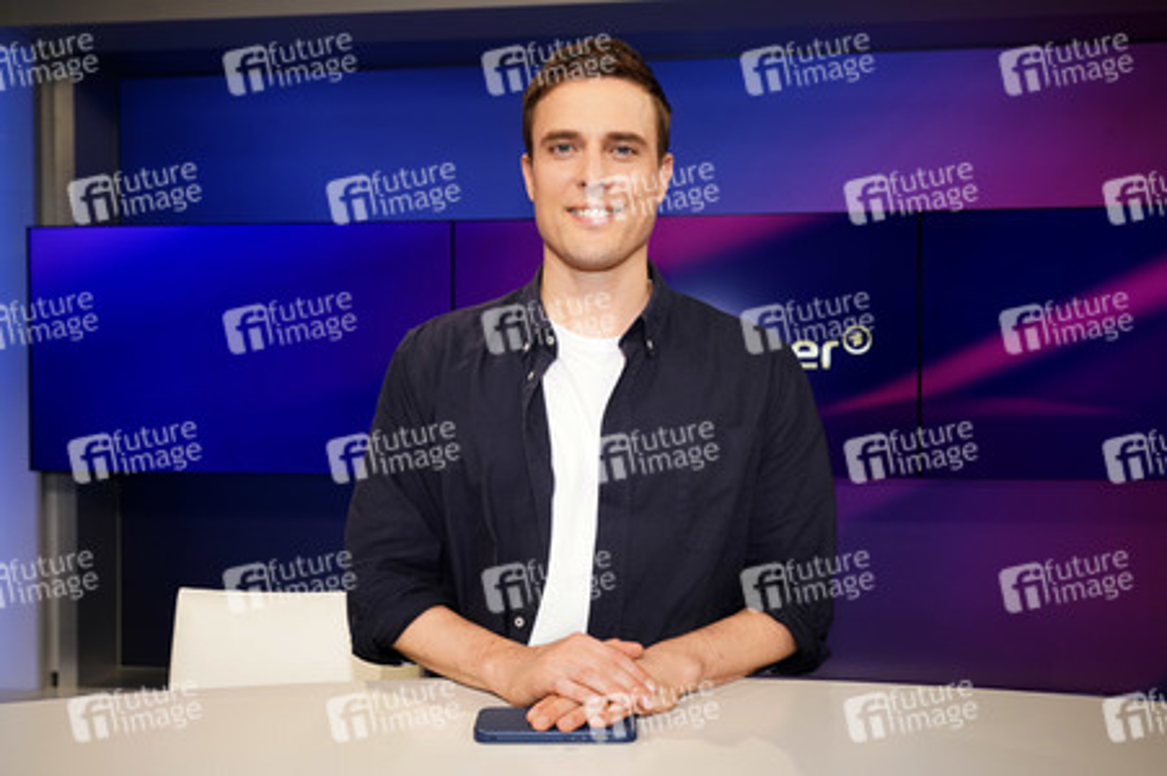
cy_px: 388
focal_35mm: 30
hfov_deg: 62.0
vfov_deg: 43.5
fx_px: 972
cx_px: 584
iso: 2000
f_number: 5
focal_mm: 30
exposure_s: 1/125
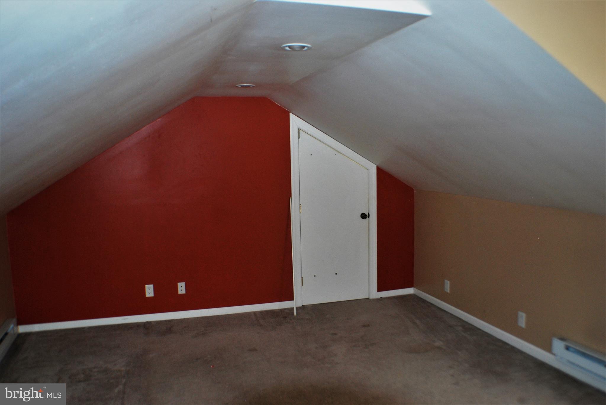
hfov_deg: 49.5
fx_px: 657
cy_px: 202
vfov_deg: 34.3
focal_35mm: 39
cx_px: 303
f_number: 4.2
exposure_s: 1/60
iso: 200
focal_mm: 26
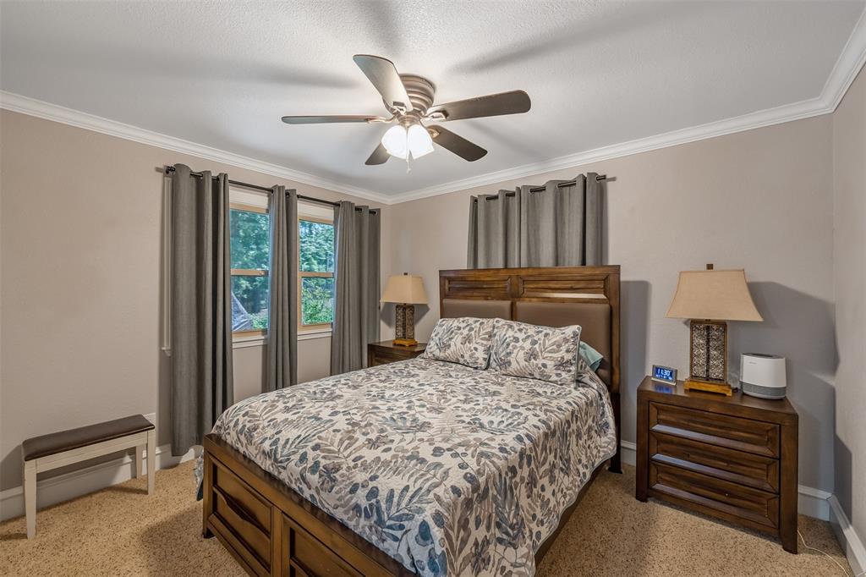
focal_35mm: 15
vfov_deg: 77.3
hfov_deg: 100.4
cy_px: 288
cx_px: 433
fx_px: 361
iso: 800
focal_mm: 15
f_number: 8
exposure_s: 1/4
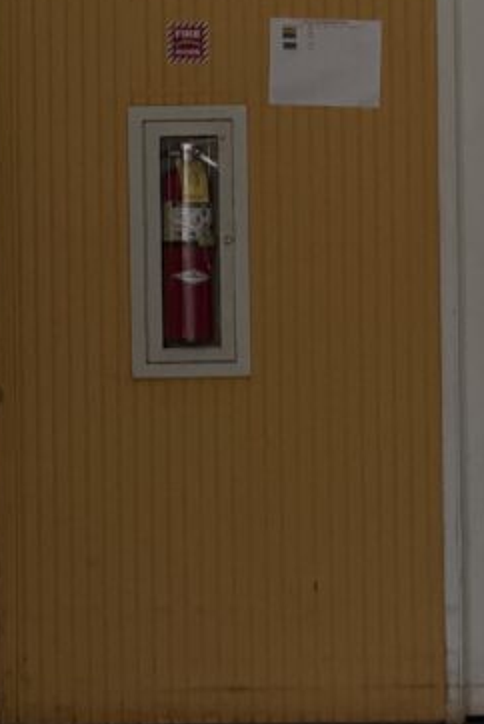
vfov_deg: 7.0
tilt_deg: +0.3
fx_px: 5917
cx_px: -252
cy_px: 130
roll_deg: +0.4
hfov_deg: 4.7
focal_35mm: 294
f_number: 2.8
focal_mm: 16.89
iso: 250
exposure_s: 1/120
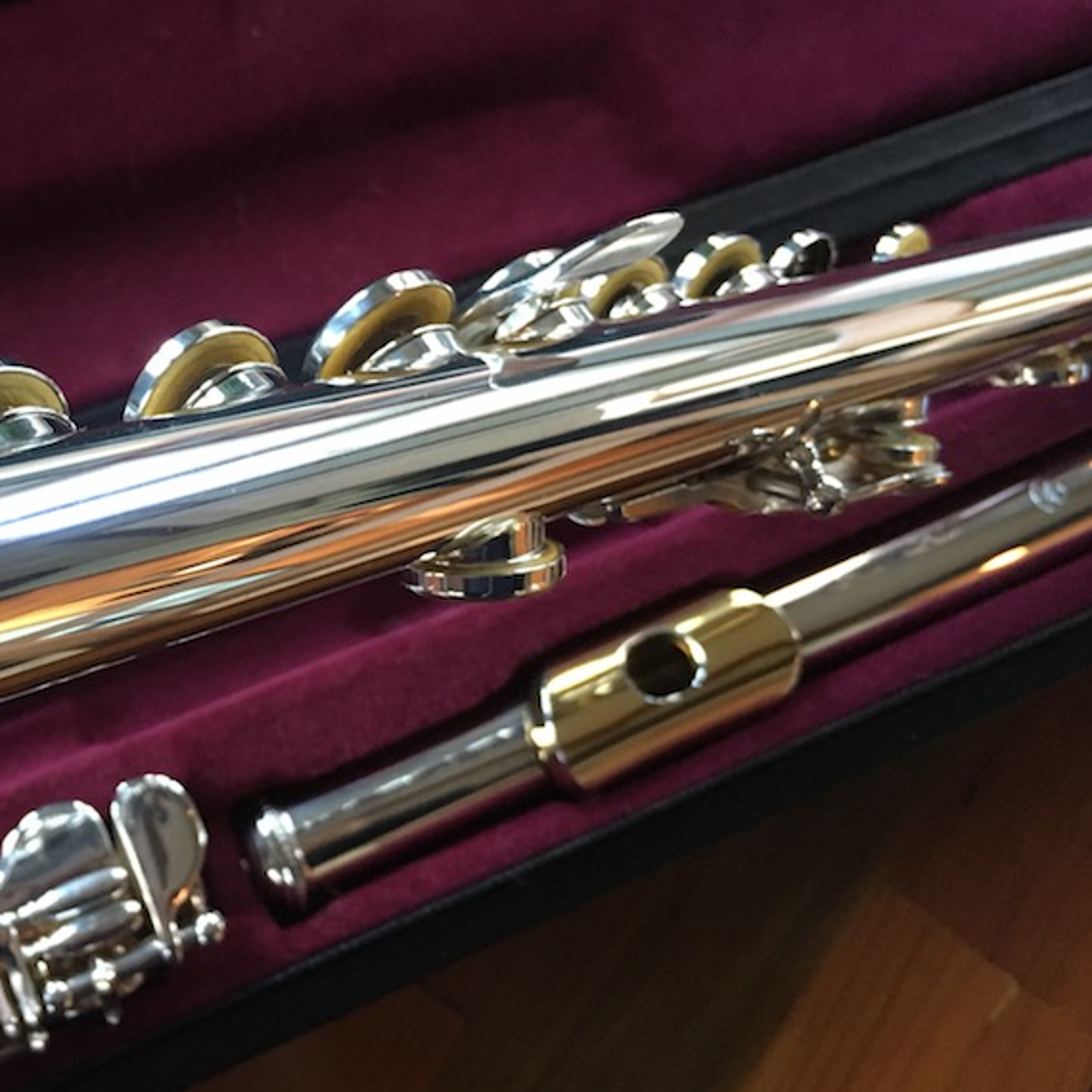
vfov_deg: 37.3
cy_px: 395
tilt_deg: -71.5
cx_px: 201
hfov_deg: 36.2
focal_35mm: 45
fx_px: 1606
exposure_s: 1/17
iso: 200
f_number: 2.2
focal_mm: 4.15
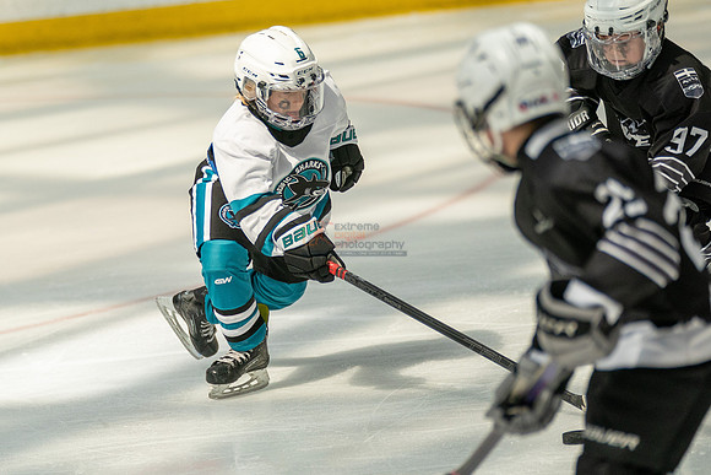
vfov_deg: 5.1
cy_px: 244
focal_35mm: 270
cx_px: 228
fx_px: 5332
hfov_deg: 7.6
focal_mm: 197
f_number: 3.2
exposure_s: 1/10000
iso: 1600
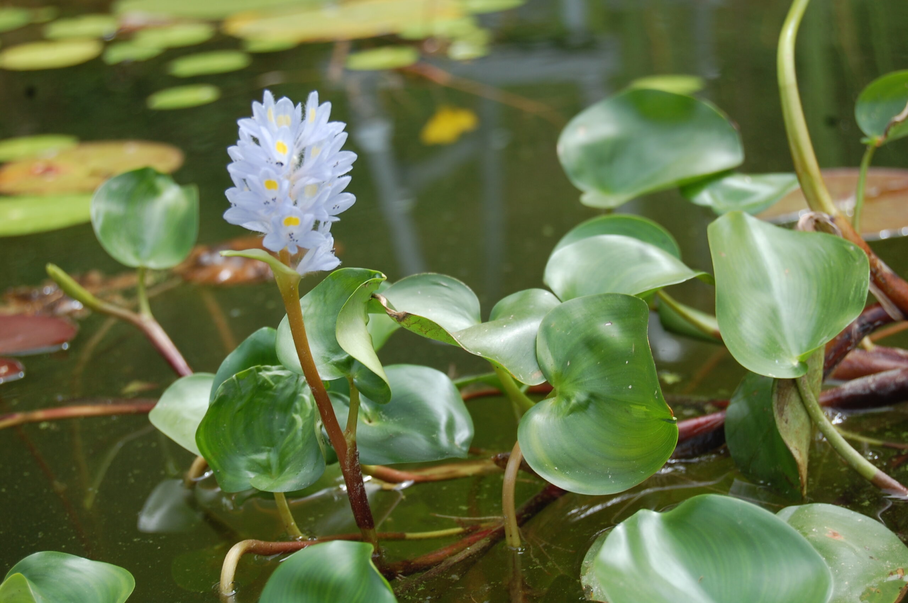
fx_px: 2079
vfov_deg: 16.5
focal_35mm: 82
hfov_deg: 24.6
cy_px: 302
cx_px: 454
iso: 200
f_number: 7.1
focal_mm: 55
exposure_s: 1/200
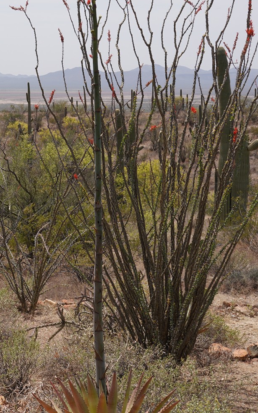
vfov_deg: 23.8
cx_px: -47
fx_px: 979
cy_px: 176
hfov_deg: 14.6
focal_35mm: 87
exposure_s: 1/100
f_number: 16
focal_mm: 42
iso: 100
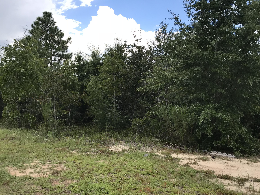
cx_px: 130
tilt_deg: -0.5
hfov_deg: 63.4
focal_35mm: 28
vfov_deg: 49.7
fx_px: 210
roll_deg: -3.1
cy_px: 98
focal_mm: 3.99
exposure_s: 1/840
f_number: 1.8
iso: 20
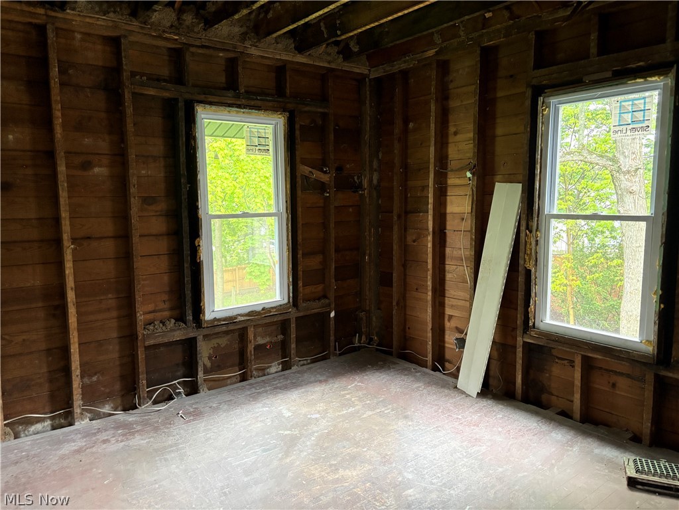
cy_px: 255
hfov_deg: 67.3
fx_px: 510
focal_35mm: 26
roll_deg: +1.0
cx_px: 340
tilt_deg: -6.4
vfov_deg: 53.1
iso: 500
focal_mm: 5.96
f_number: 1.6
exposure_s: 1/60
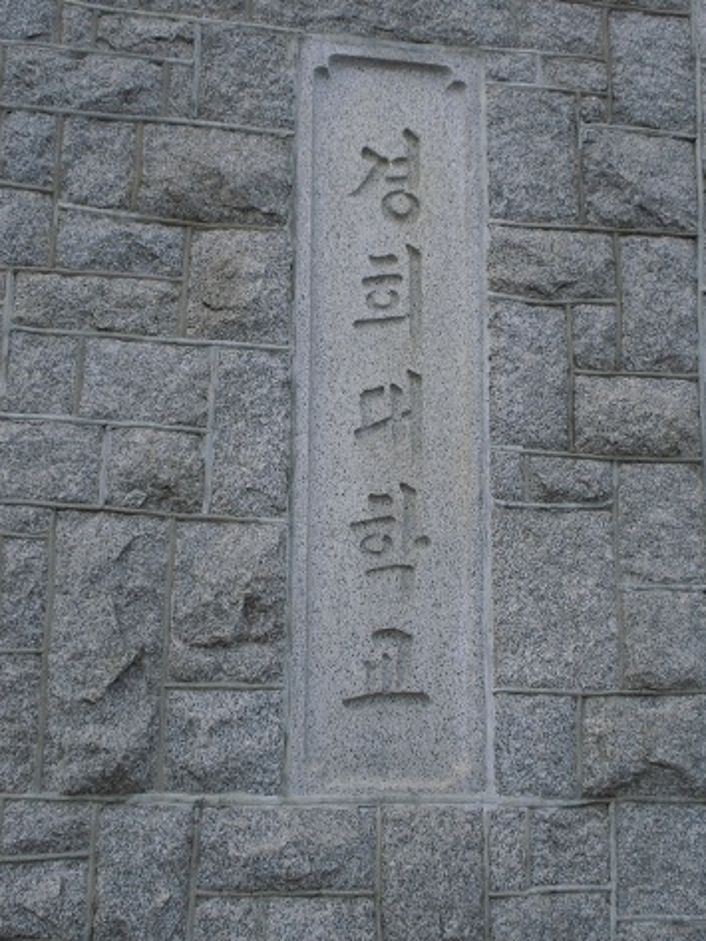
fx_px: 1468
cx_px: 365
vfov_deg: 35.5
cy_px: 469
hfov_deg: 27.0
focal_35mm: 54
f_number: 4.5
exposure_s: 1/125
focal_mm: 9
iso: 64
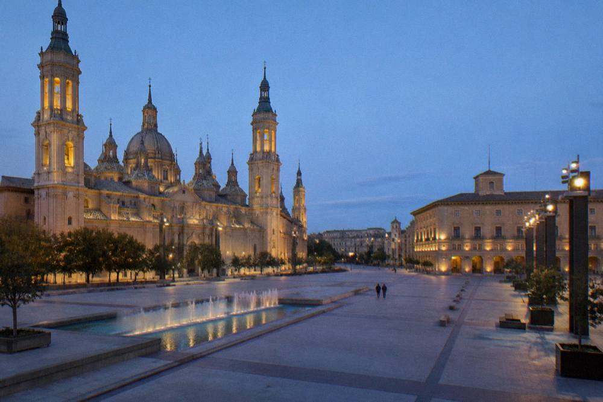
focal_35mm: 35
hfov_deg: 54.5
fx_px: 586
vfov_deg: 37.8
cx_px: 302
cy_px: 201
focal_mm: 35
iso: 500
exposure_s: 1/200
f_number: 10
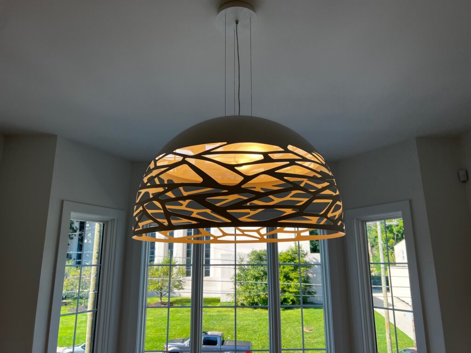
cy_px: 176
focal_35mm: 26
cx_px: 236
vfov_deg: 53.1
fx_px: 354
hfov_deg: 67.3
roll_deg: +1.0
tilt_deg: +13.4
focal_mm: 5.7
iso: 50
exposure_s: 1/366
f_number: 1.5
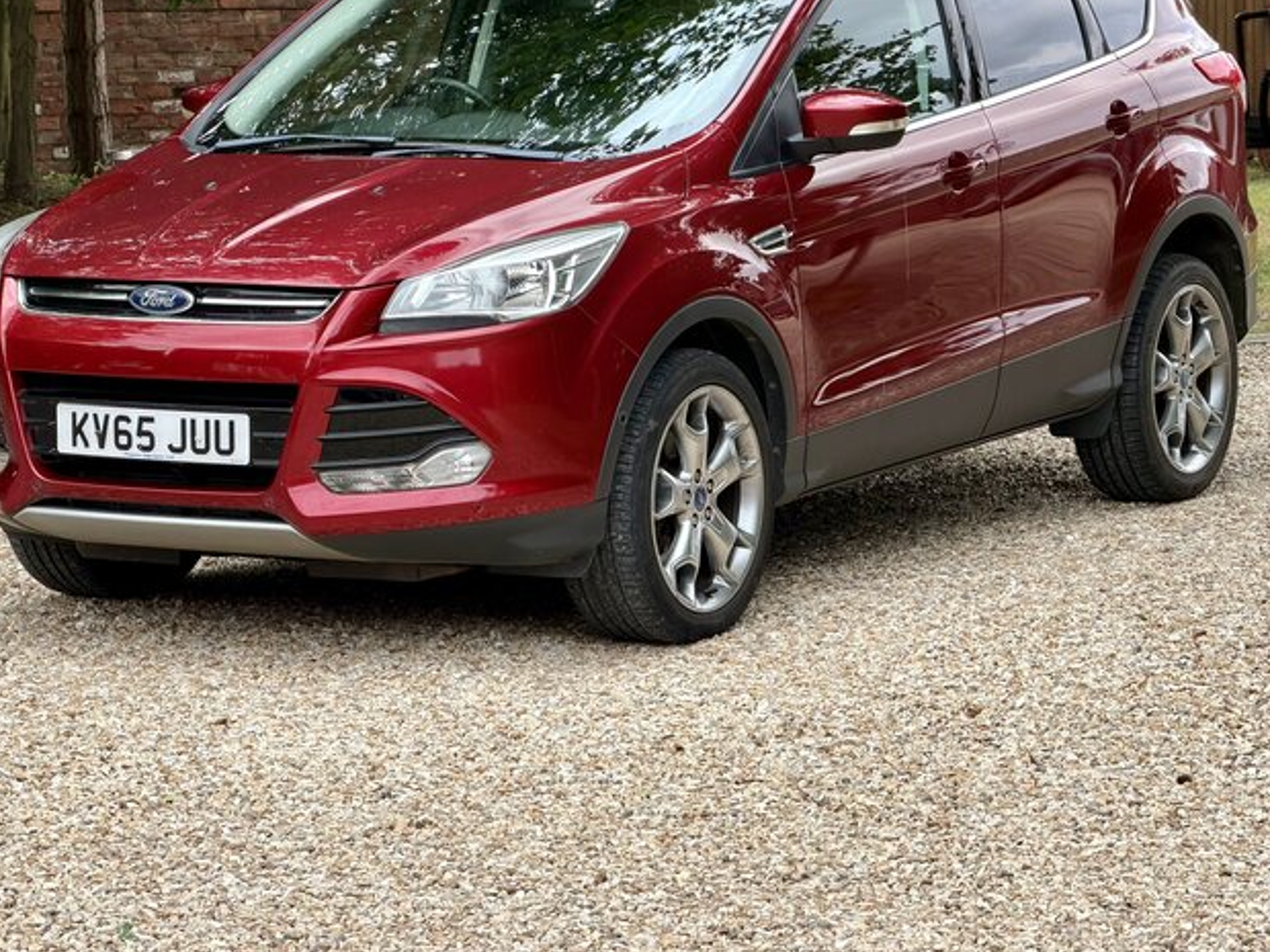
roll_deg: +0.6
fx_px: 4733
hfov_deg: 15.3
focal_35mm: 129
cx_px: 682
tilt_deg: -5.0
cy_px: 395
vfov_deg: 11.5
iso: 50
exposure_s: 1/342
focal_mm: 16.89
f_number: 2.8
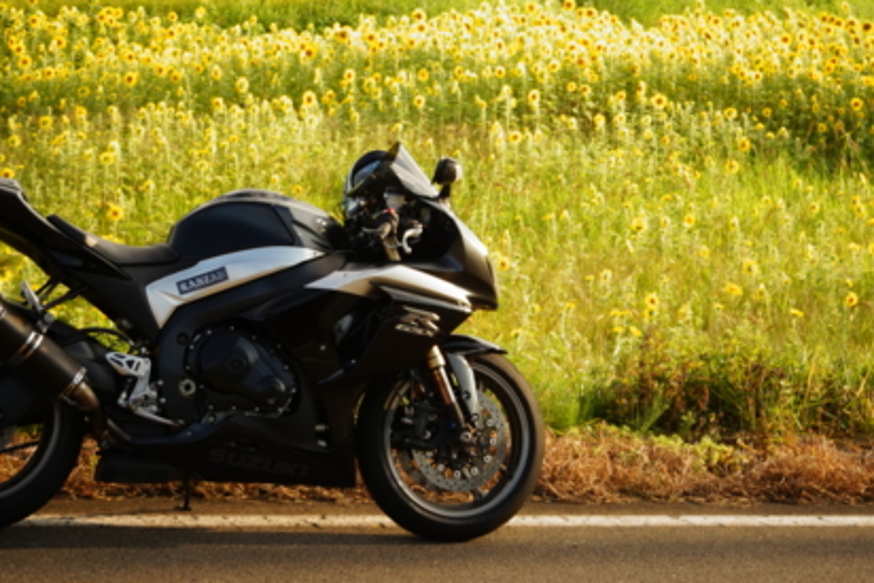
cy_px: 31
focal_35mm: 99
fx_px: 2404
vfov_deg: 13.7
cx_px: 496
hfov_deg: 20.6
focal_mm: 34
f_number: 5
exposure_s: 1/250
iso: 100
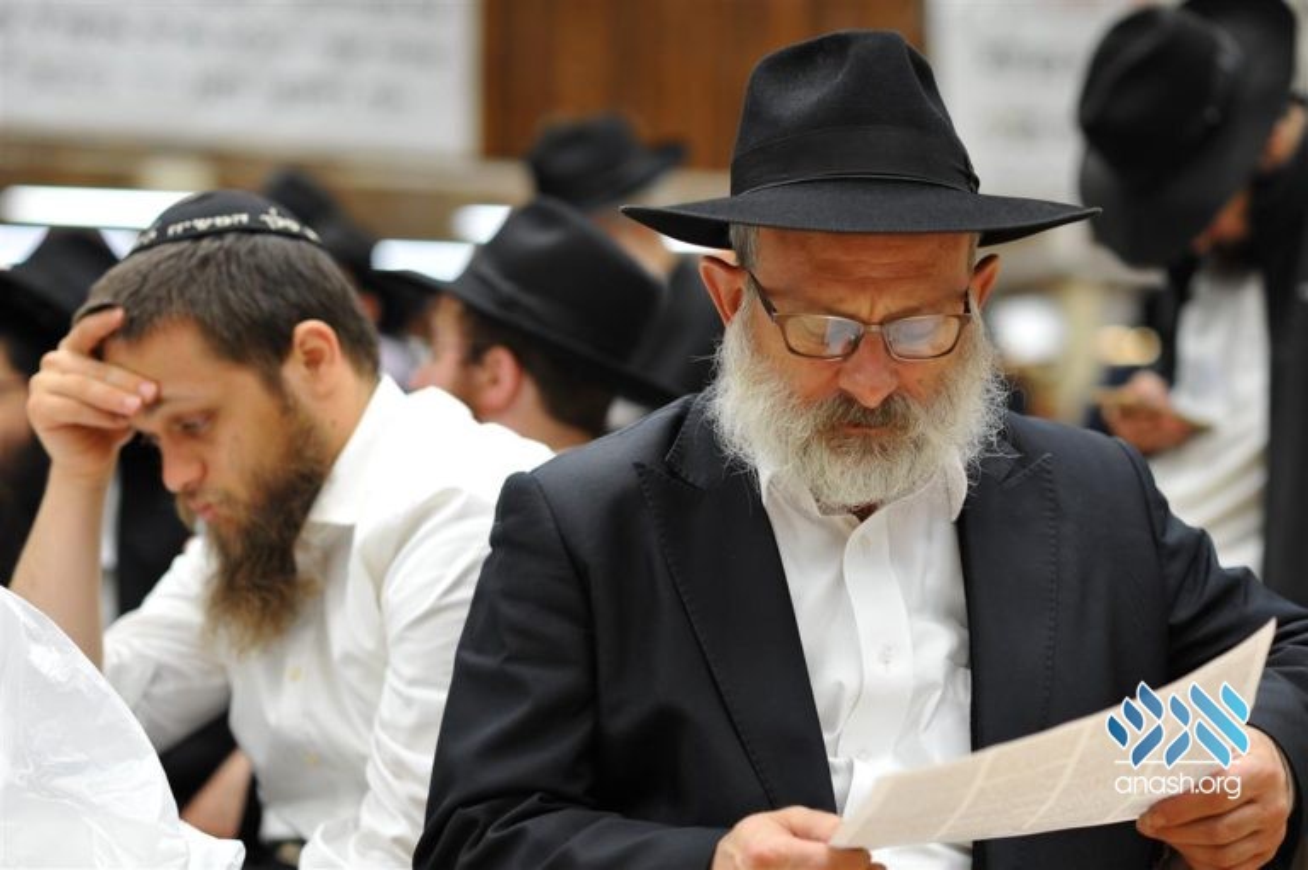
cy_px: 435
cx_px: 654
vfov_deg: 16.1
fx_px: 3086
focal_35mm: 85
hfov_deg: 23.9
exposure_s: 1/125
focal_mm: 85
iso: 800
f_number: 2.5
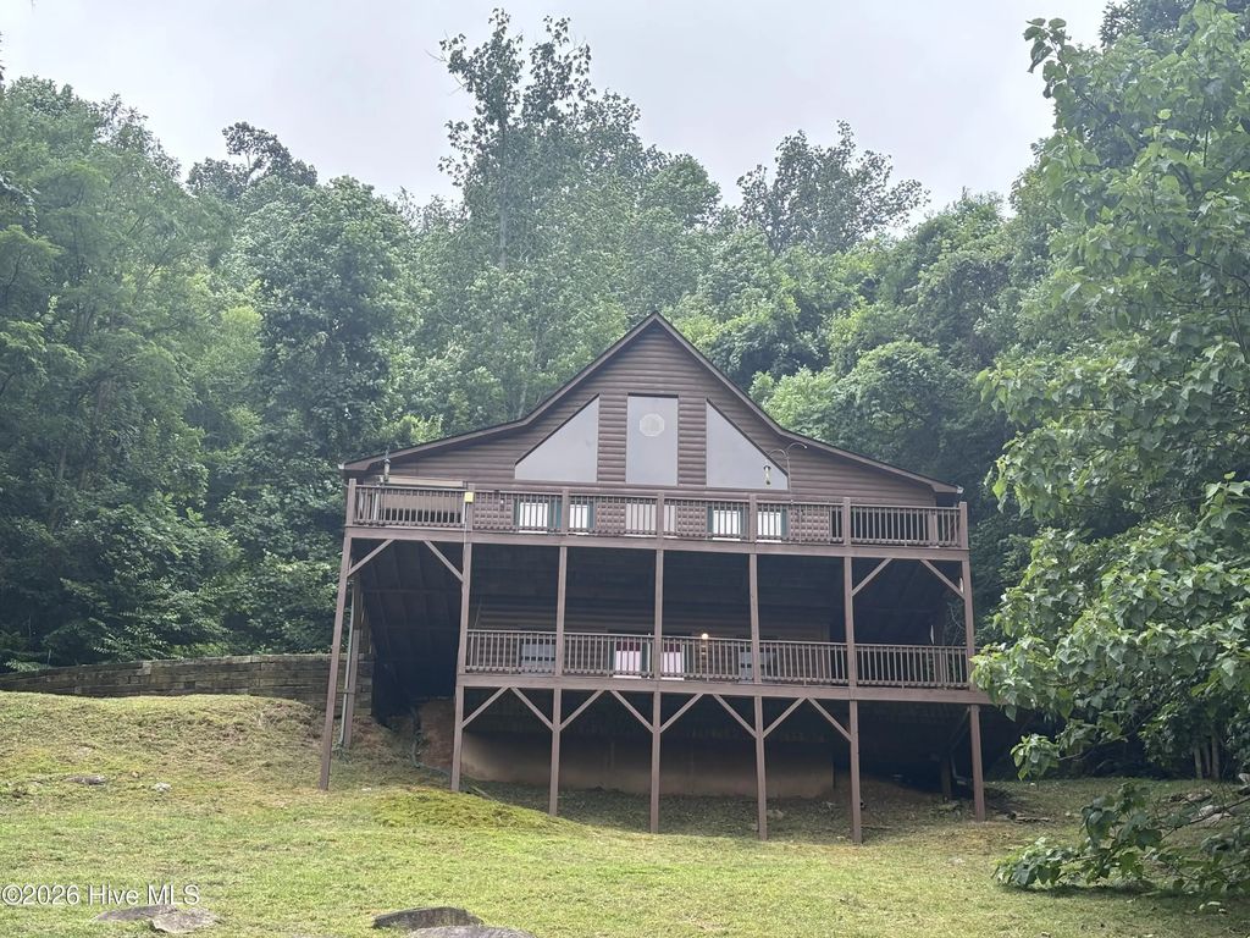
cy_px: 469
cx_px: 625
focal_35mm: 52
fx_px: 1878
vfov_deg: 28.0
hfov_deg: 36.8
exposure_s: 1/121
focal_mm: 5.96
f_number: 1.6
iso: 32
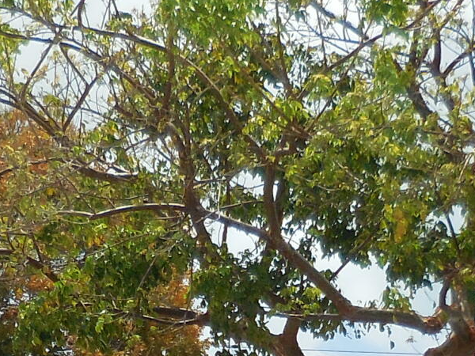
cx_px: 196
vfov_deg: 11.4
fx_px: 1715
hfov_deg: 15.8
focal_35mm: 125
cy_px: 525
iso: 125
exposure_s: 1/640
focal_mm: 4.5
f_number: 6.6
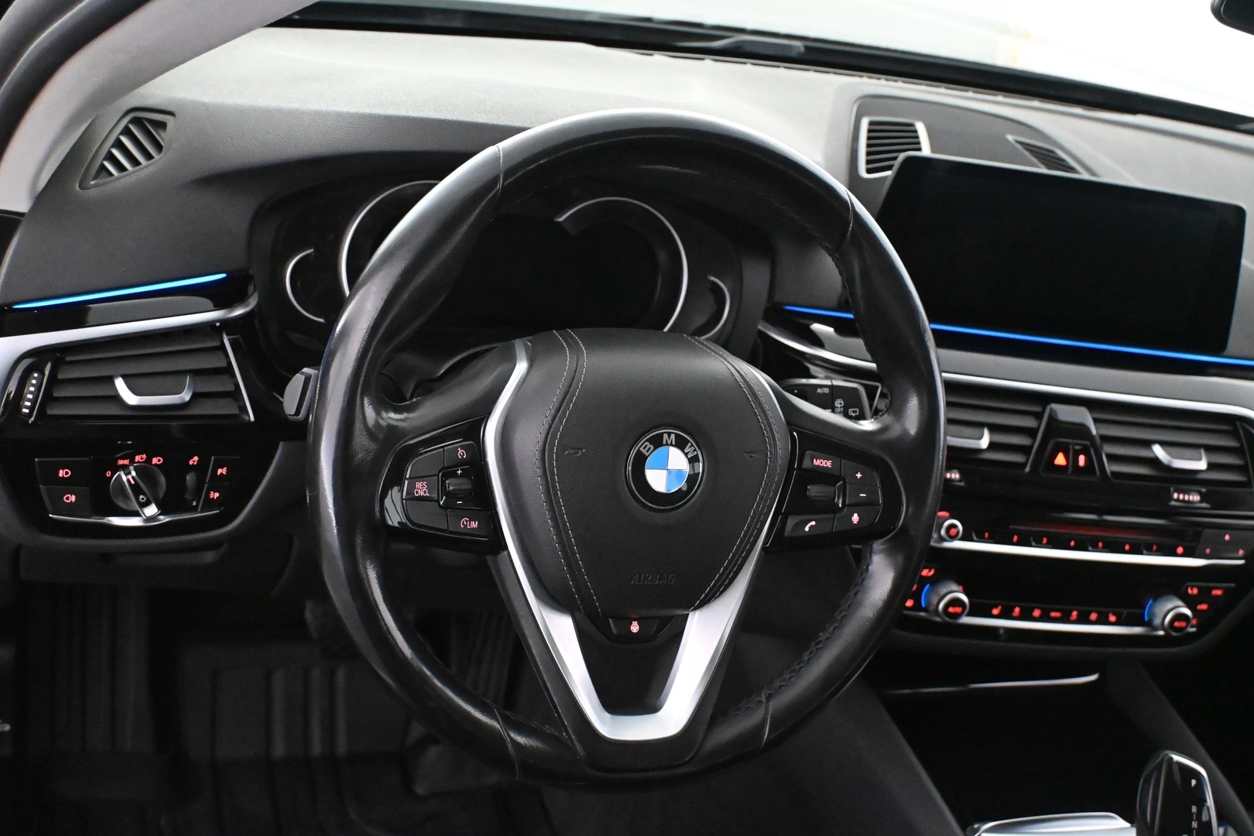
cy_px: 418
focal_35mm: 44
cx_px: 627
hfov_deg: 45.0
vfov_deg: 30.8
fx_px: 1515
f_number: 4.8
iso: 10000
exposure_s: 1/60
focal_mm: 29
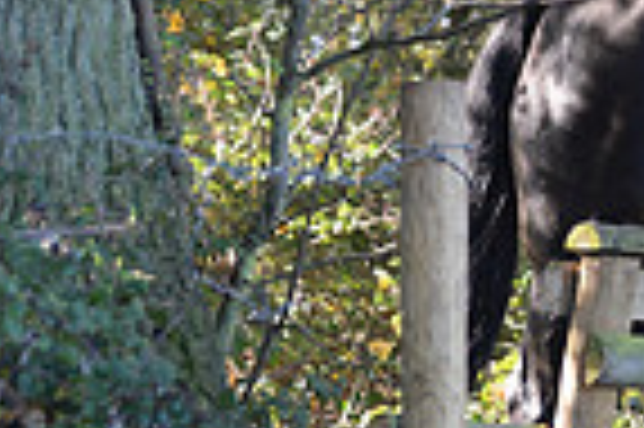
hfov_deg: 7.1
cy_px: 171
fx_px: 5075
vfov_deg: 4.8
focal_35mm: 284
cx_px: 1130
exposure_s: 1/1000
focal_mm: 70
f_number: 2.8
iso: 1000
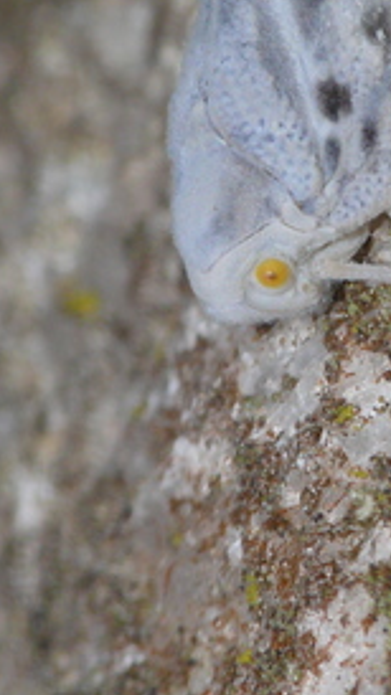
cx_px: 358
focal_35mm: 1068
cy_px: 127
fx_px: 19697
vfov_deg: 2.0
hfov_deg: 1.1
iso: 200
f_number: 11
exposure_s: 1/125
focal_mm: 88.8
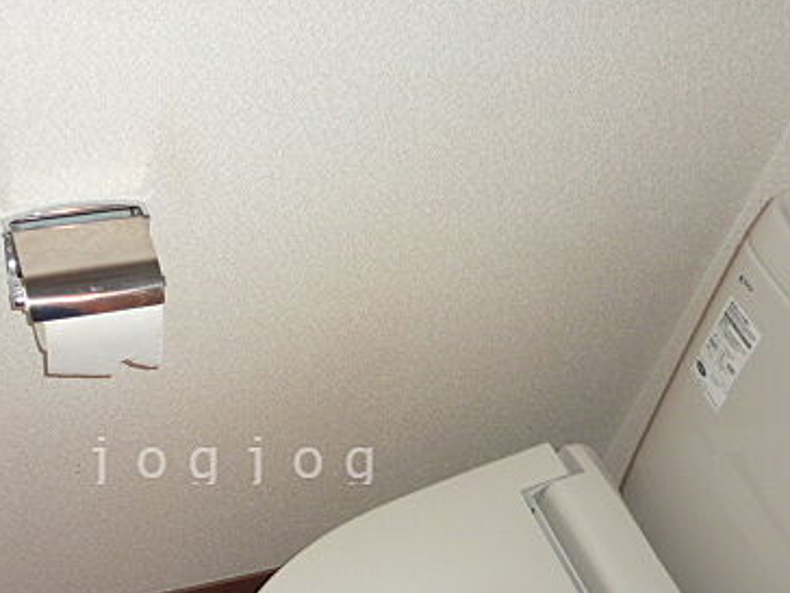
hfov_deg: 42.1
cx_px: 237
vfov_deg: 32.1
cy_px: 458
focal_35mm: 44
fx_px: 1004
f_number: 3.3
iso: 100
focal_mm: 4.1
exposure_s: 1/30
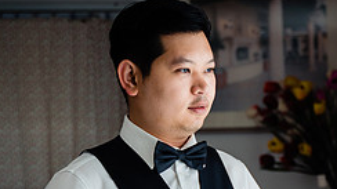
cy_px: 231
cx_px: 304
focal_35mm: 112
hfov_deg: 18.8
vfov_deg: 10.6
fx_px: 1000
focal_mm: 45
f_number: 2.8
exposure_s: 1/500
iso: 250
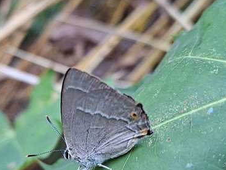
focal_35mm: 40
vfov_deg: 34.6
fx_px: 261
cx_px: 76
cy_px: 142
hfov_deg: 46.1
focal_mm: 5.54
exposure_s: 1/100
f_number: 1.8
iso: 80
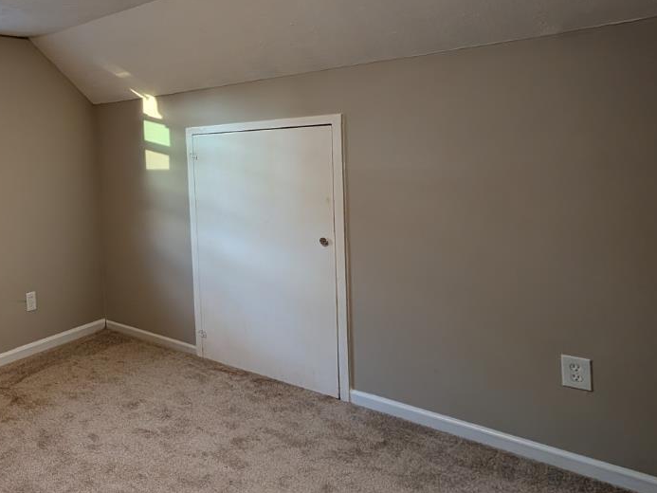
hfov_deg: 53.1
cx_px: 0
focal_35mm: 26
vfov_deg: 52.4
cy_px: 182
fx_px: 494
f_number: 1.7
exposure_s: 1/40
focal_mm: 2.02
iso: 67
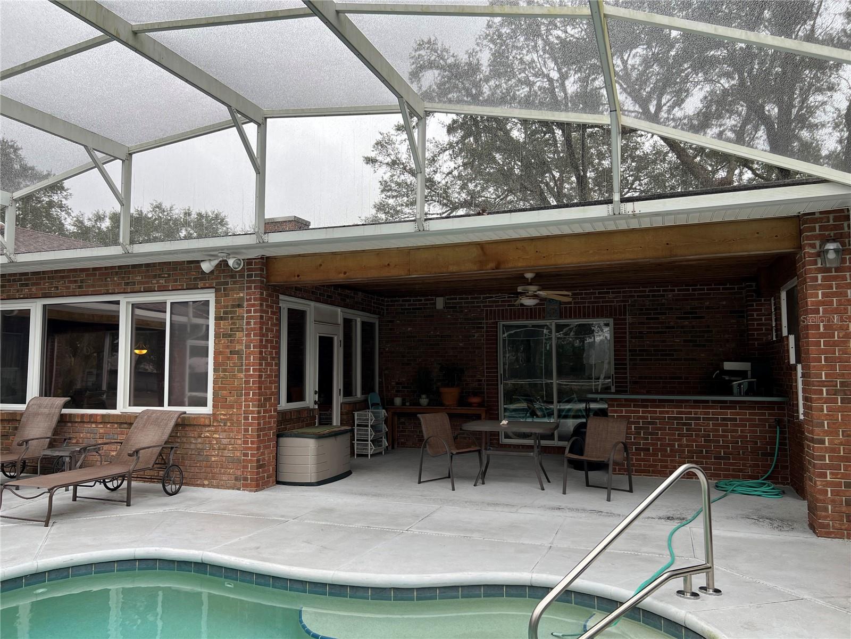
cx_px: 426
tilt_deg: +4.0
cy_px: 320
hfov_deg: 67.3
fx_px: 639
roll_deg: -0.1
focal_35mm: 26
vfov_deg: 53.1
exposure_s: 1/260
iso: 40
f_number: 1.5
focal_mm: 5.7
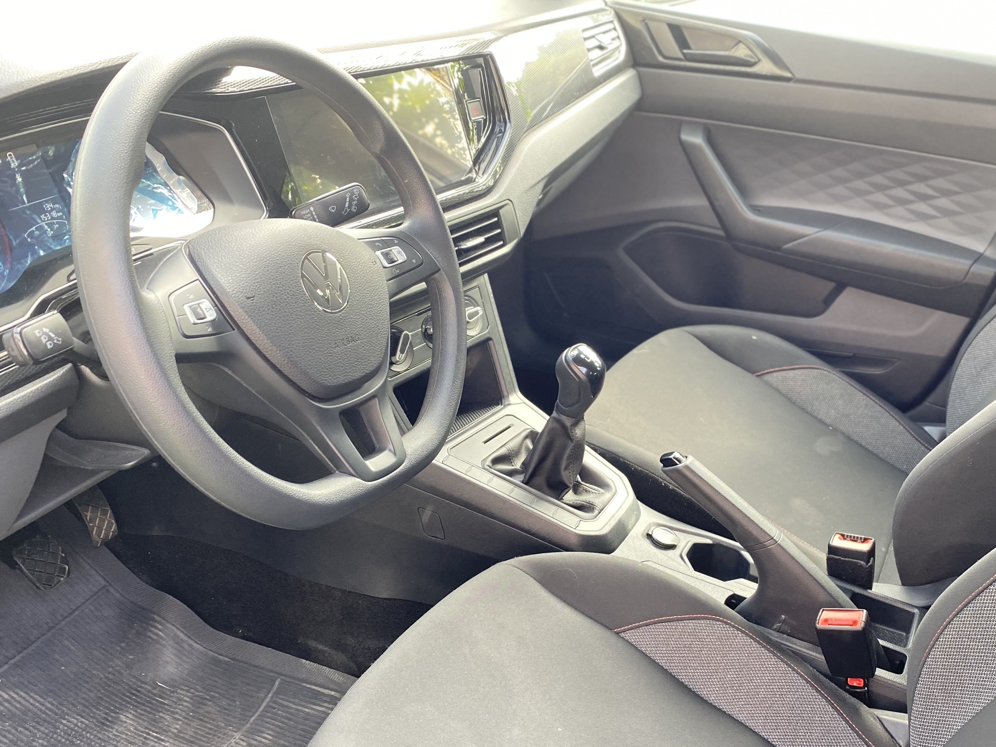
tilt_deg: -31.5
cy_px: 488
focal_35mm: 36
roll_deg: -6.3
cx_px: 605
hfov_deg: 51.0
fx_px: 1036
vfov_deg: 39.3
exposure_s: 1/119
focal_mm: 4.25
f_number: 1.8
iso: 125
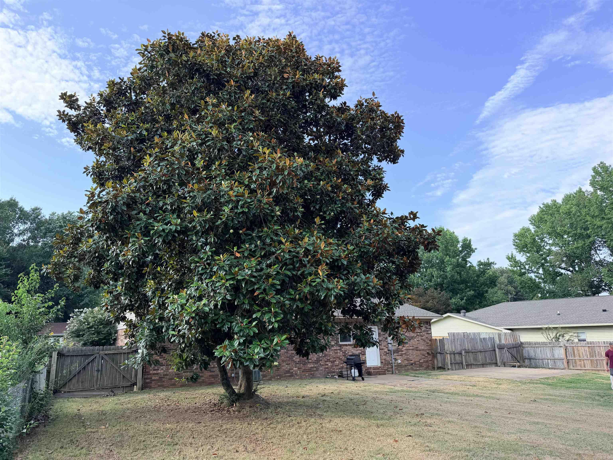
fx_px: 425
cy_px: 230
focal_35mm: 24
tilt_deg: +14.6
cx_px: 306
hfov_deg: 71.6
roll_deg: +1.7
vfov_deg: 56.8
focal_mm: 6.76
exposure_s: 1/1689
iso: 100
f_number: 1.78
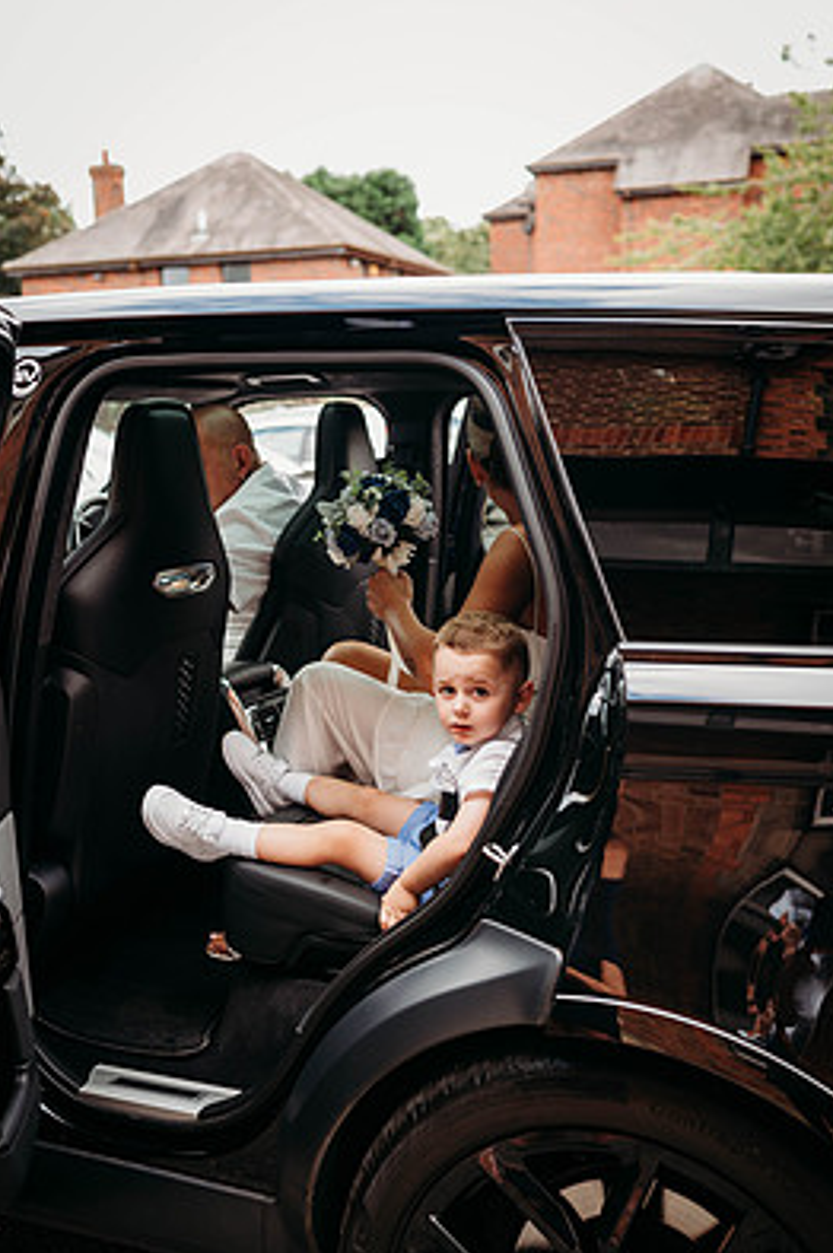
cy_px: 703
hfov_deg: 33.3
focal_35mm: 40
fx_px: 1391
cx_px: 421
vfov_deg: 48.4
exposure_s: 1/200
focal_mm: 35
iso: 250
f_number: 2.8
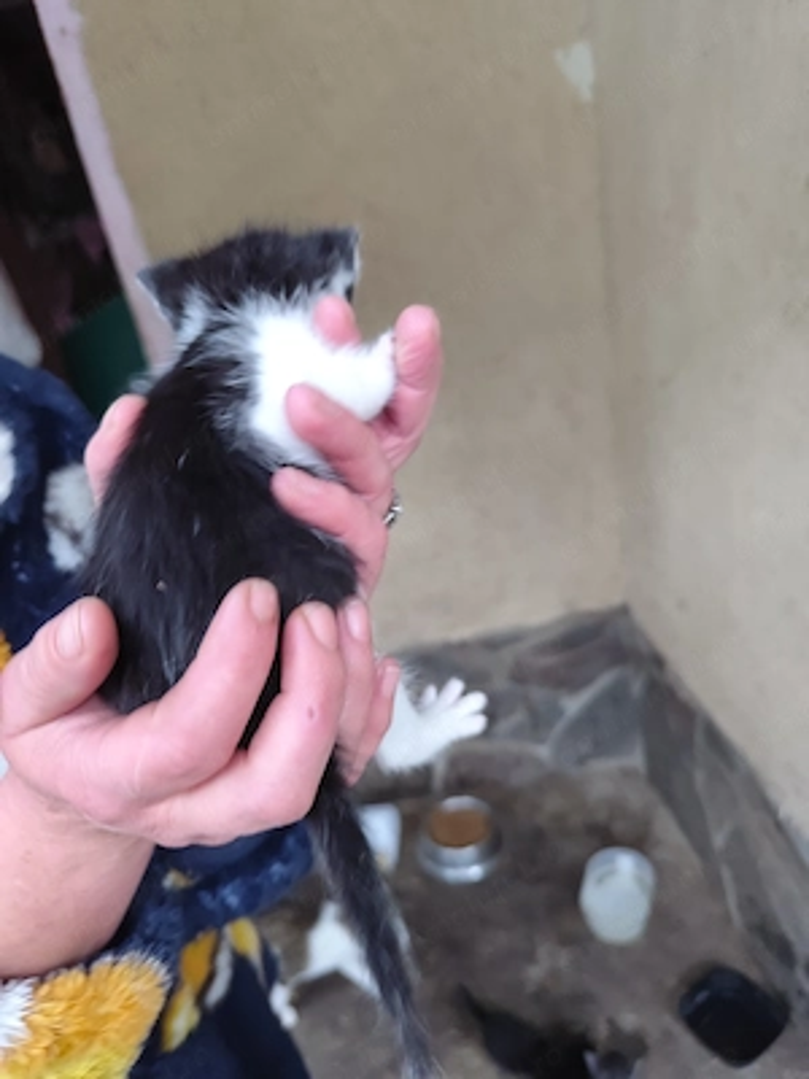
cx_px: 404
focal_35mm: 23
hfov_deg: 58.9
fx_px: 717
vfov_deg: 73.9
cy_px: 540
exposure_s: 1/25
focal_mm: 6.19
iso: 1000
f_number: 1.65
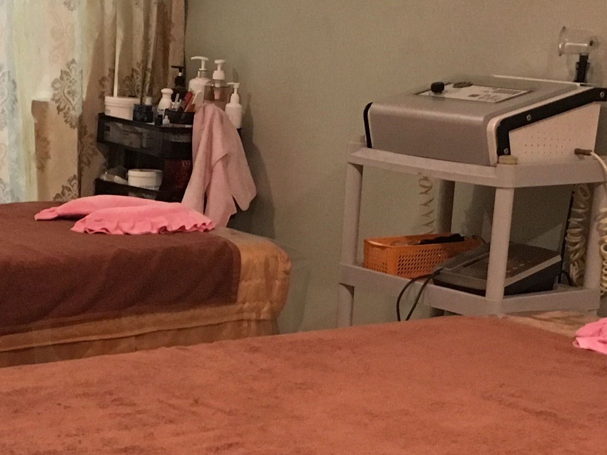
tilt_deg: -13.4
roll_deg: -2.4
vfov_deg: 16.4
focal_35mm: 89
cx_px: 133
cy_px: 413
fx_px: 1560
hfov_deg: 21.8
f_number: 2.2
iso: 200
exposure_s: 1/20
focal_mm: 4.15
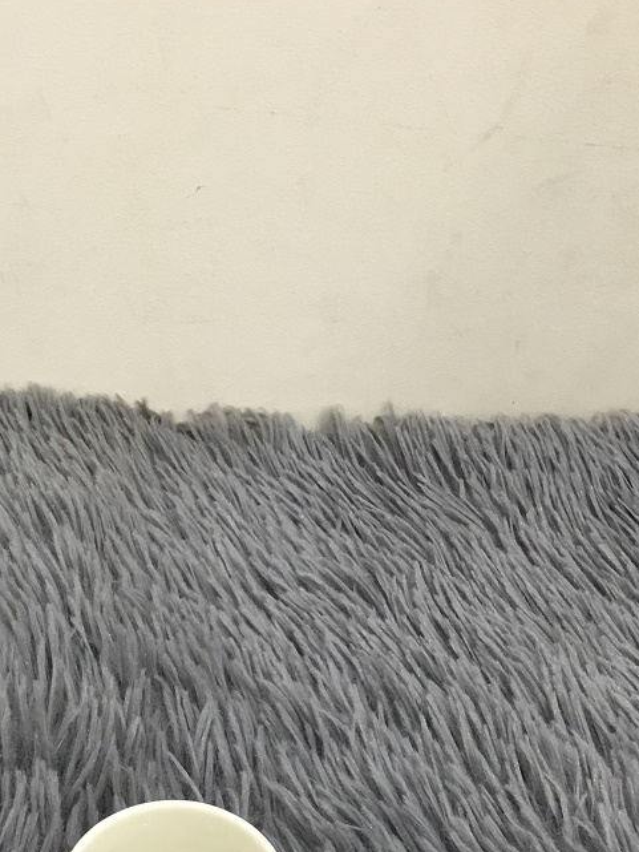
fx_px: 1427
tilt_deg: -46.8
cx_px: 141
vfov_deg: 31.7
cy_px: 762
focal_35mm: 58
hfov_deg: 24.9
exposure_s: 1/33
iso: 100
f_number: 2.4
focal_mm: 3.3
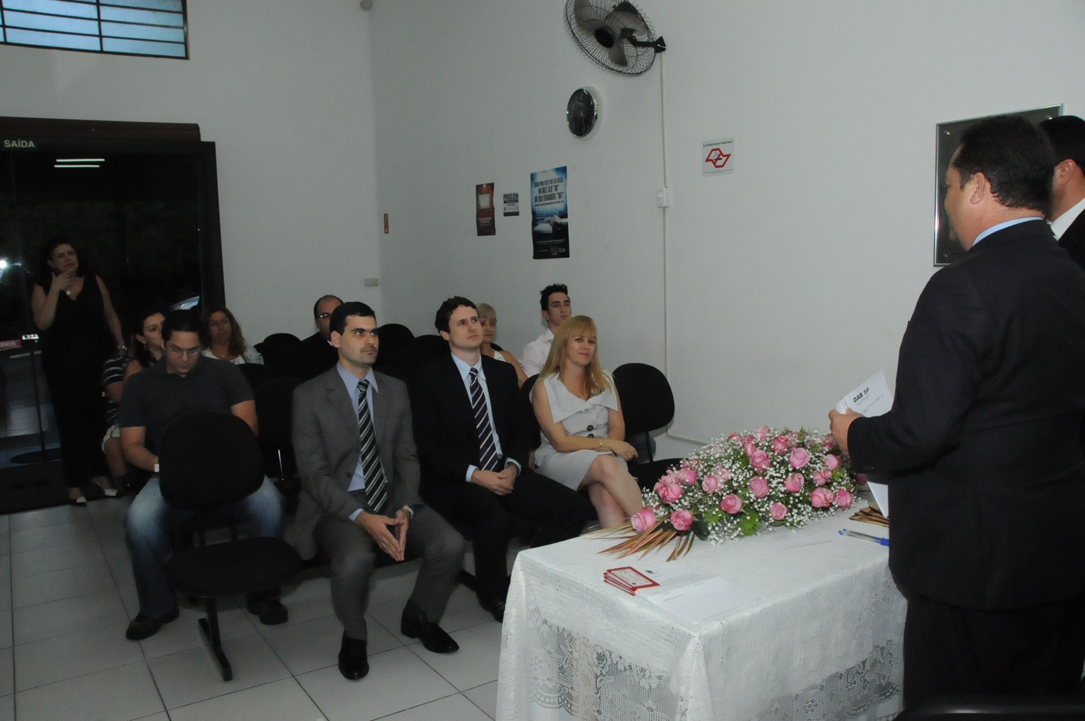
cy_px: 360
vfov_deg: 47.8
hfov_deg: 67.4
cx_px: 542
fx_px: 813
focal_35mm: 27
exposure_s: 1/250
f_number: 9
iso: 3200
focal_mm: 18
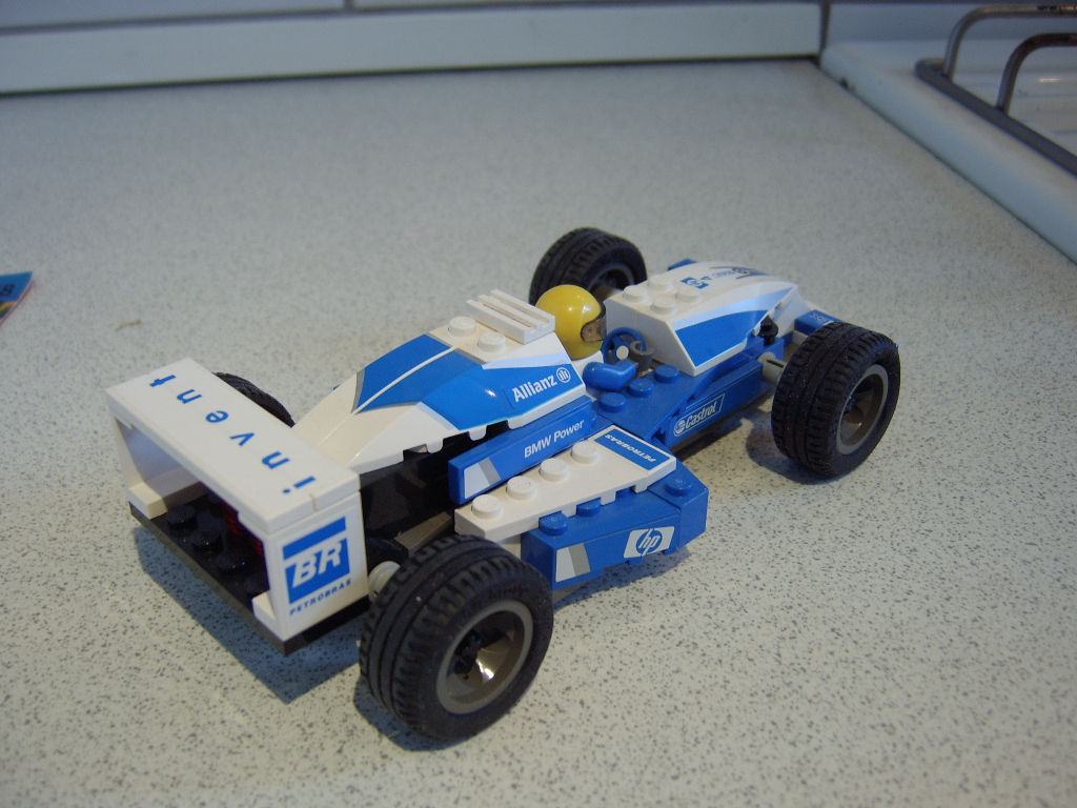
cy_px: 404
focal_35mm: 31
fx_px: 964
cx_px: 538
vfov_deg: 45.4
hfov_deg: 58.4
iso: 100
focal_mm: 8.13
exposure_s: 1/38
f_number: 2.7
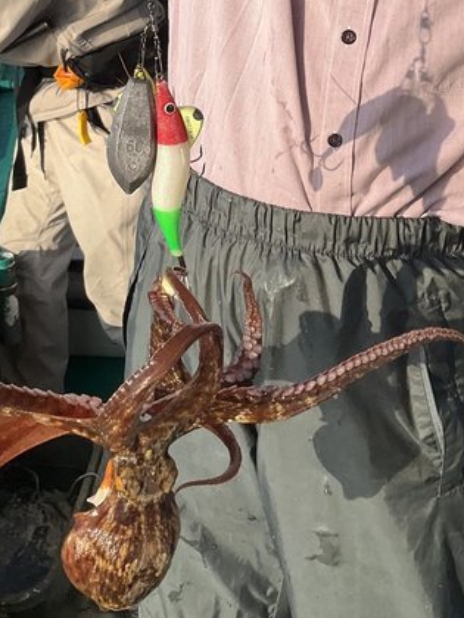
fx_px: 1054
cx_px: 234
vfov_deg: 31.5
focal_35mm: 59
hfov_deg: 24.8
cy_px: 88
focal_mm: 3
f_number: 1.8
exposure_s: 1/1412
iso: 25
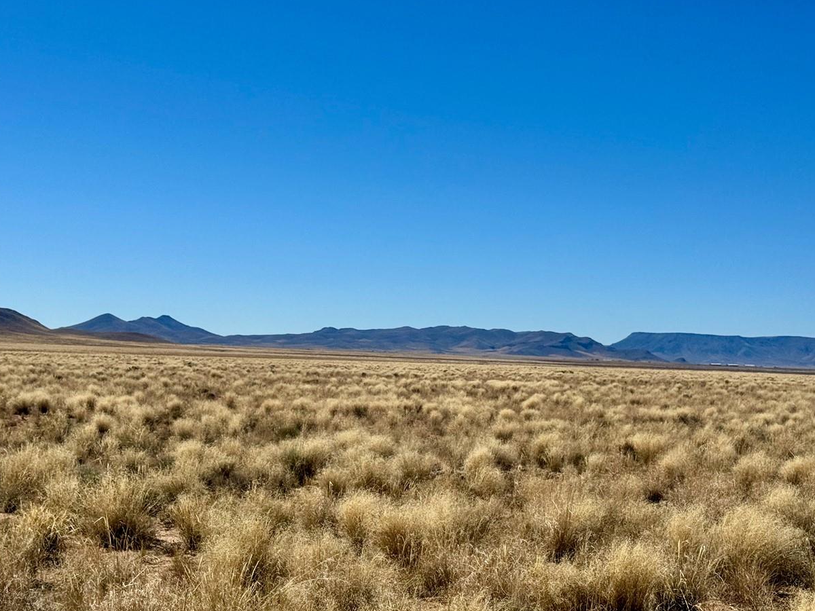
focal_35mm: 64
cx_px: 414
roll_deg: -2.0
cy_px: 370
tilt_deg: -1.0
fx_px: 1507
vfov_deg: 22.9
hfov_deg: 30.3
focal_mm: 6.76
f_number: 1.78
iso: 64
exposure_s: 1/9009
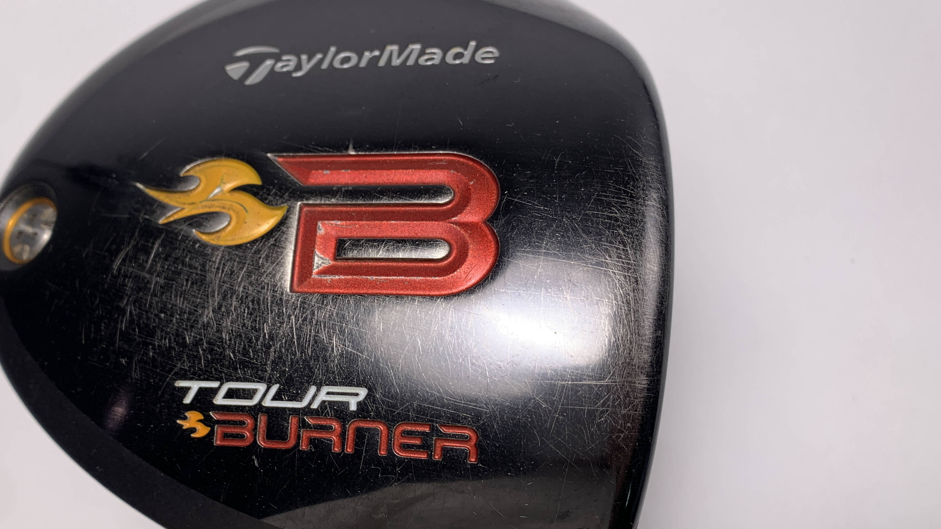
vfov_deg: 31.2
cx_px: 359
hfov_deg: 52.3
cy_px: 270
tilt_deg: -71.3
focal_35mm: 38
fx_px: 948
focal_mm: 4.25
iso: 25
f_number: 1.8
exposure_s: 1/185
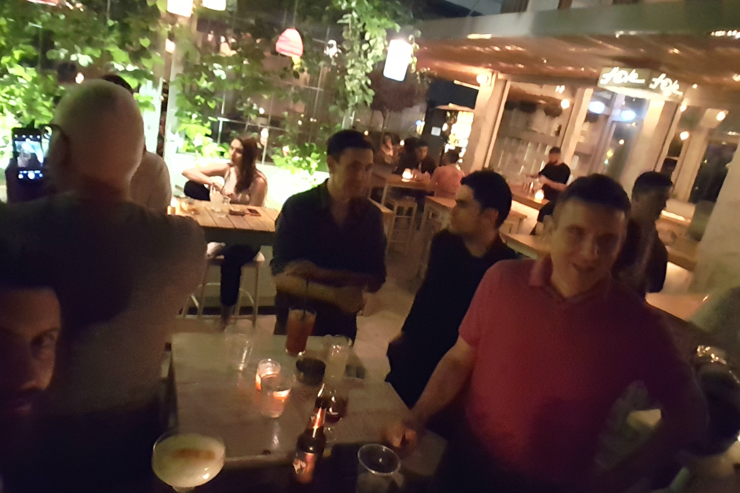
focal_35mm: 22
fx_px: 452
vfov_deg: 57.2
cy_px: 227
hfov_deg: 78.6
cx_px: 368
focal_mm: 2.1
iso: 1250
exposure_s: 1/13
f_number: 1.7
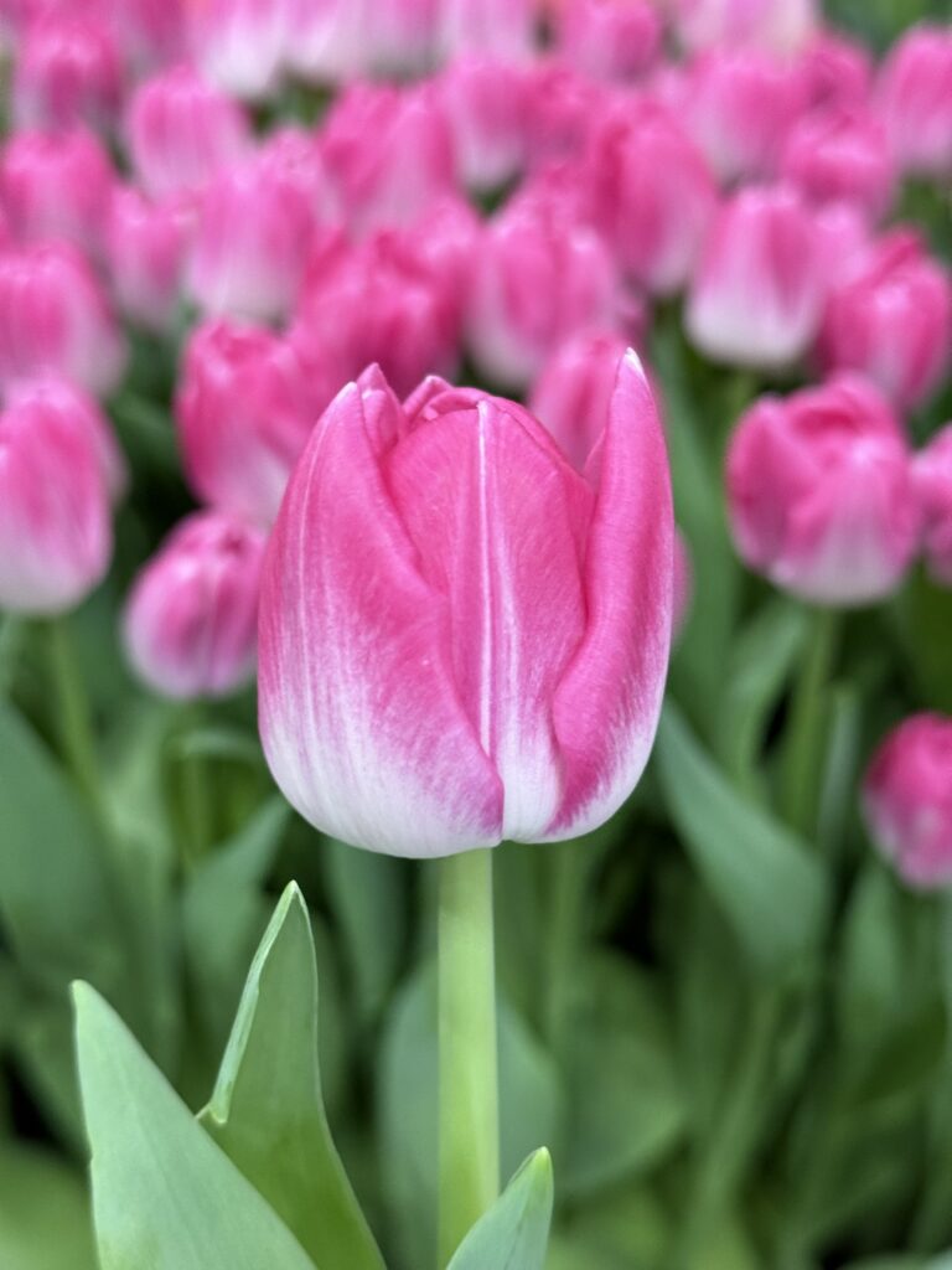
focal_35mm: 48
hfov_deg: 30.3
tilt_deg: -33.7
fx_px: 1760
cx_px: 476
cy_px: 635
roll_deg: -4.8
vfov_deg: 39.7
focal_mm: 6.76
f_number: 1.78
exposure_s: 1/33
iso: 250
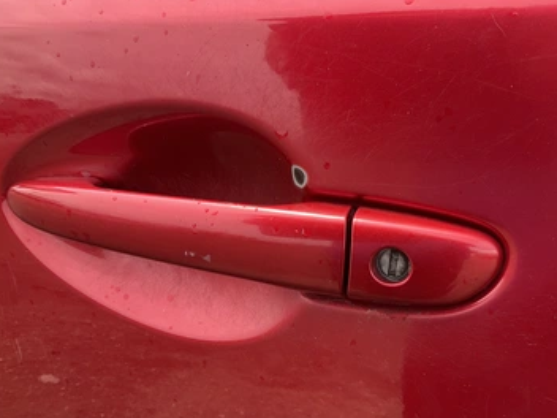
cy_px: 231
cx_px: 307
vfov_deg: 42.9
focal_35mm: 33
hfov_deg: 55.2
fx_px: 531
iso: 20
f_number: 1.8
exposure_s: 1/177
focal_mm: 3
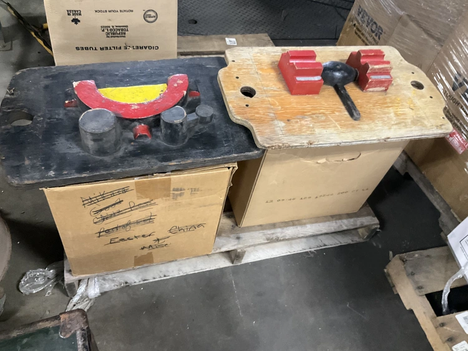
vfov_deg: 48.3
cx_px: 234
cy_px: 176
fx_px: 392
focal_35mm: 29
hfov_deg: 61.6
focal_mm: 3
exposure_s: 1/30
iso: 320
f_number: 1.8
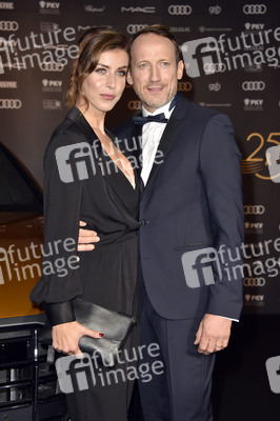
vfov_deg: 28.9
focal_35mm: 70
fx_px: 818
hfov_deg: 19.4
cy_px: 210
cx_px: 140
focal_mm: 70
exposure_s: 1/200
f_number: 6.3
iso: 1250
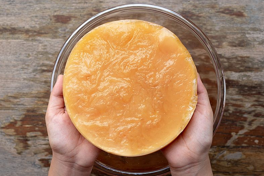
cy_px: 88
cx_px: 134
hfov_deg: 38.9
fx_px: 374
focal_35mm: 51
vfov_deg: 26.5
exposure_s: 1/25
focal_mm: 50
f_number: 8
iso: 100
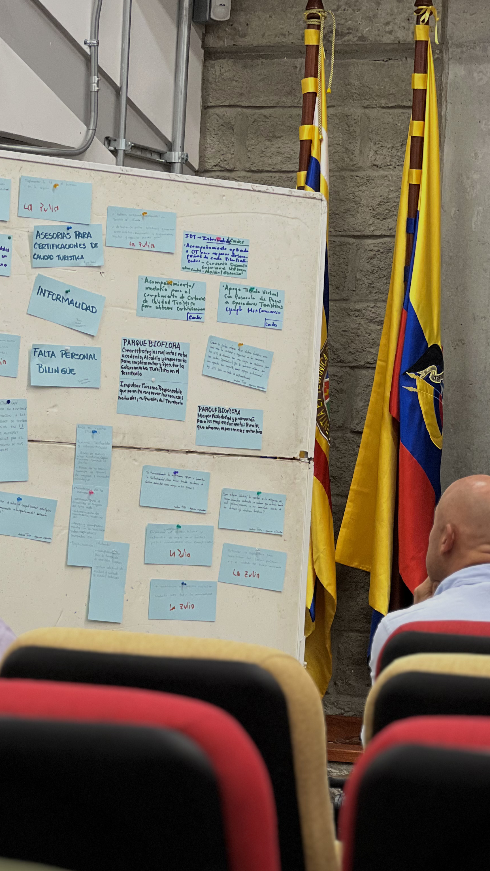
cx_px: 176
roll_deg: -3.4
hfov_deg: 11.0
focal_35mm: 110
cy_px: 435
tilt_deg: +2.8
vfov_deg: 19.5
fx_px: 2540
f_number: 2.8
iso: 125
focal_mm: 9
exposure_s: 1/40
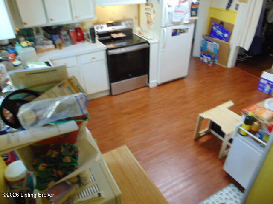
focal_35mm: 25
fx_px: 197
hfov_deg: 69.4
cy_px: 102
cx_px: 136
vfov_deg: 54.9
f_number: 3
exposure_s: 1/30
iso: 250
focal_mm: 4.5
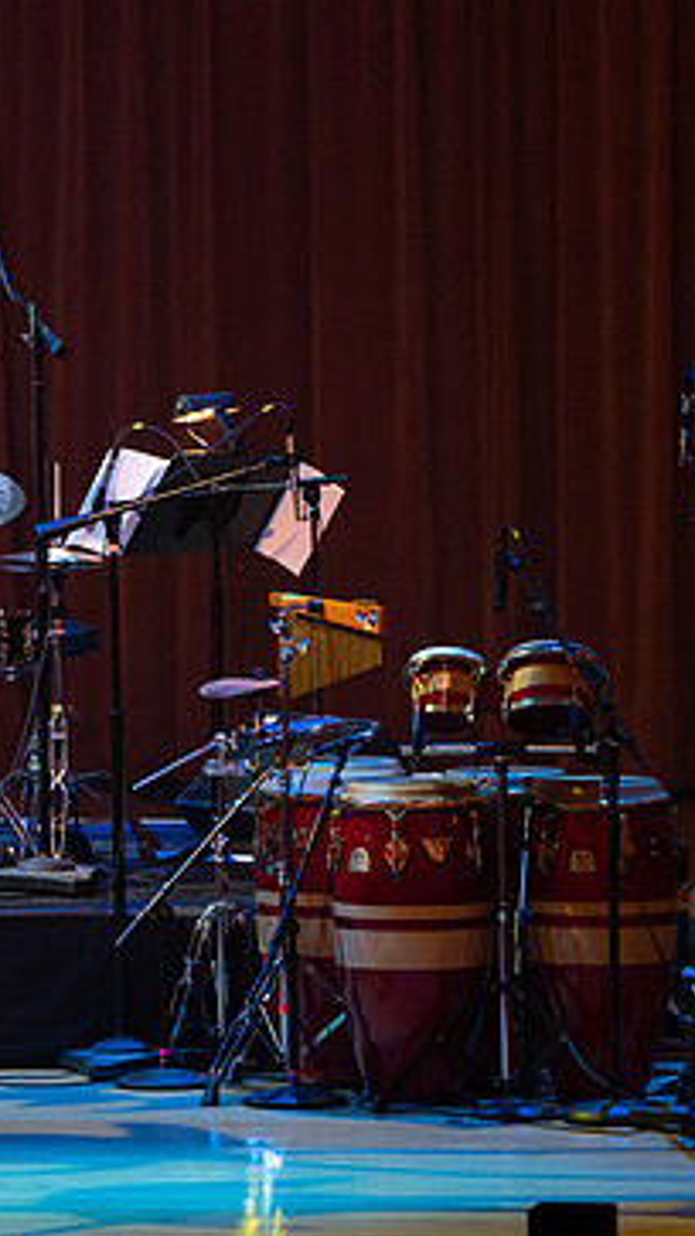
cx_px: 249
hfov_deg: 3.0
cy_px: 611
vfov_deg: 5.3
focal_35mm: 408
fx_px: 13376
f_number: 5.6
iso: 2500
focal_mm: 244
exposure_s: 1/200
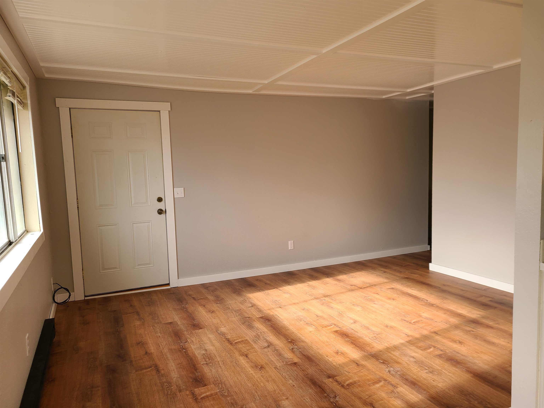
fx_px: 409
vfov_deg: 53.1
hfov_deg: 67.3
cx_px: 272
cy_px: 204
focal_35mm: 26
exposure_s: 1/160
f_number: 1.8
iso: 40
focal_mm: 5.4
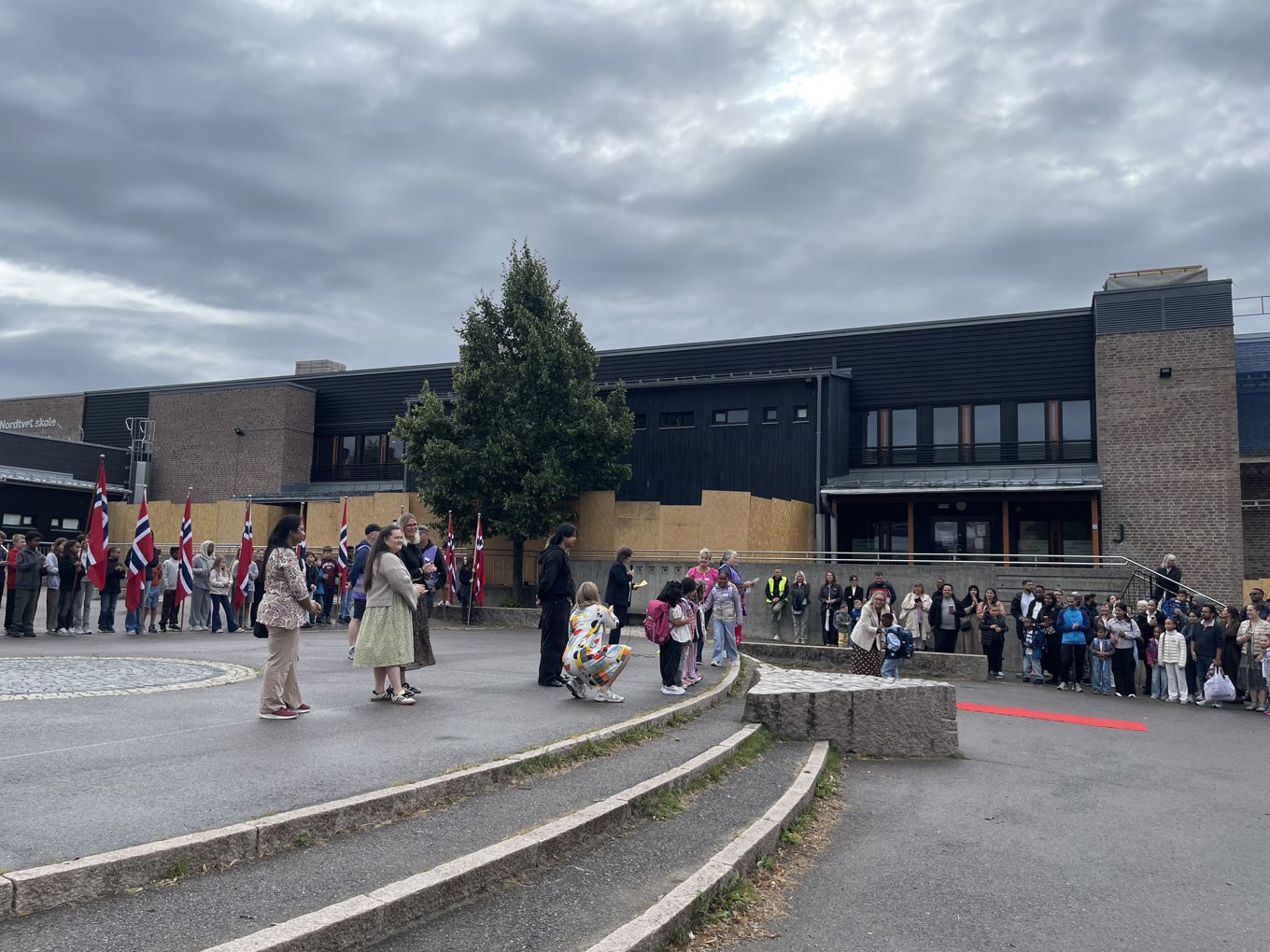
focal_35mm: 25
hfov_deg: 69.4
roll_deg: -2.2
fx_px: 917
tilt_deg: +5.3
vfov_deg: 54.9
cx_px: 635
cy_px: 476
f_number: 1.6
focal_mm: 5.1
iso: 32
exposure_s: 1/2545
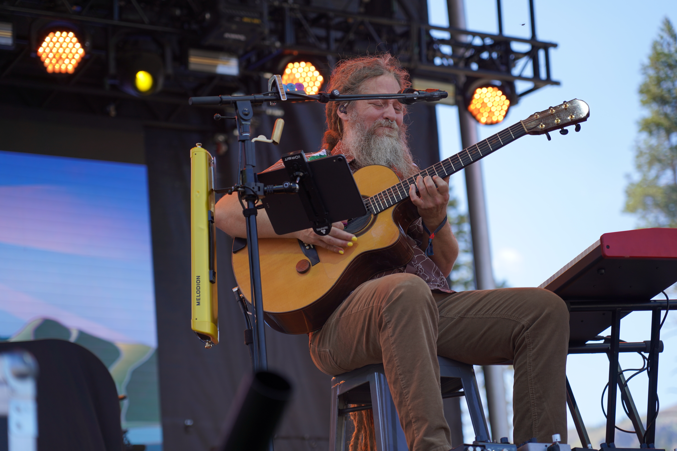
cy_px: 226
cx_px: 338
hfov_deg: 19.5
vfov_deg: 13.0
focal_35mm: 105
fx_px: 1974
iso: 100
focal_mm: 105
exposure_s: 1/250
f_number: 4
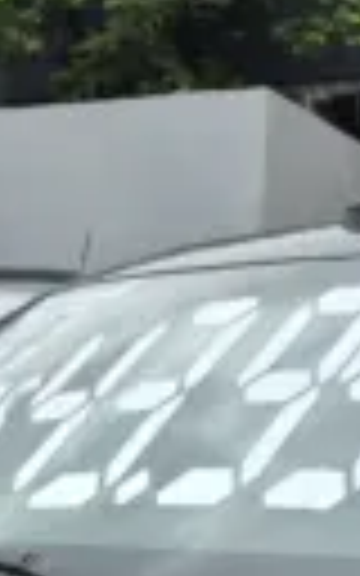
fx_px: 1790
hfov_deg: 11.4
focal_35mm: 114
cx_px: 50
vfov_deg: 16.2
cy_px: 950
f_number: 1.8
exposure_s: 1/1140
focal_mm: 5.4
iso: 25
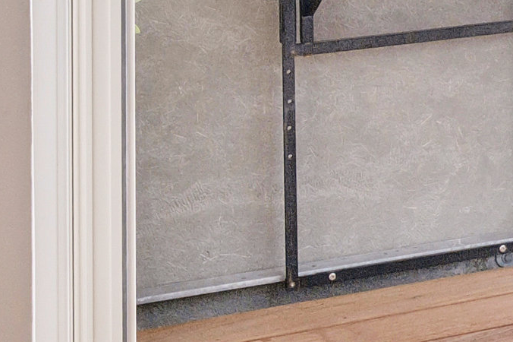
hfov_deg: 16.0
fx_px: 1581
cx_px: 886
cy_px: -293
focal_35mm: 111
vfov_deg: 11.4
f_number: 9
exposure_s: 1/125
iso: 640
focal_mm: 25
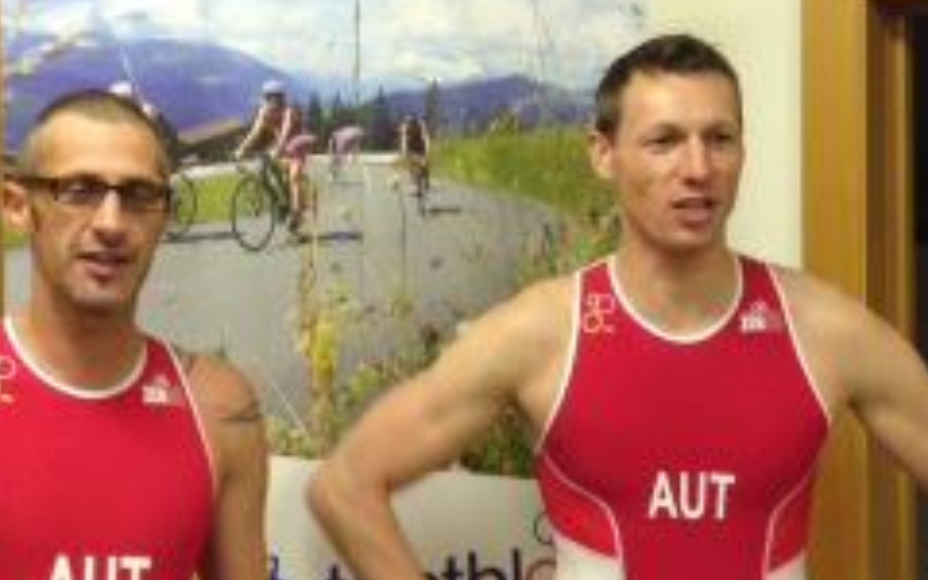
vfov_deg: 17.9
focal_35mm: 73
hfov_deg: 27.8
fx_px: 1846
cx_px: 217
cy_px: 276
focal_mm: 4.12
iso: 200
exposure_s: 1/20
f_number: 2.4
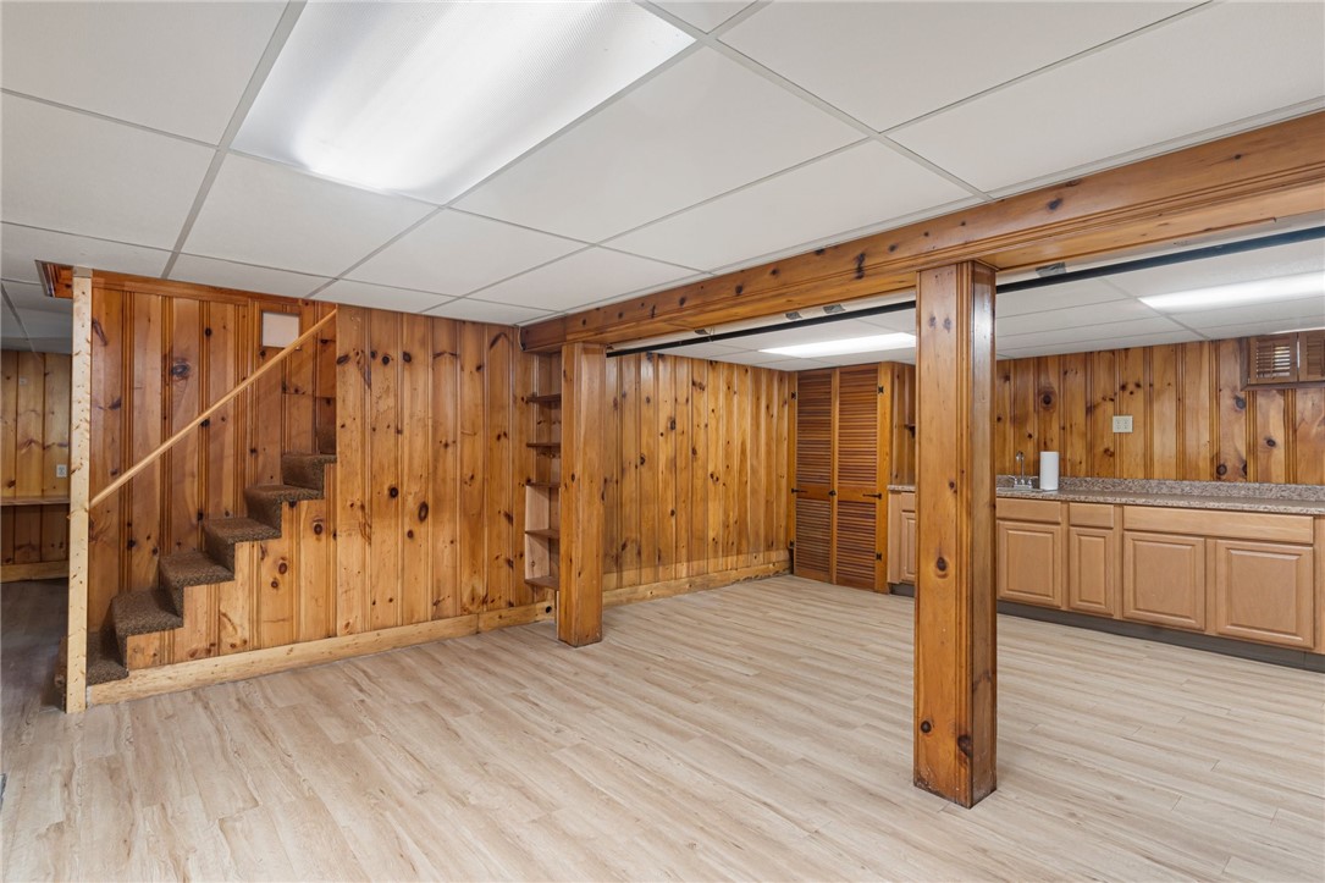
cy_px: 442
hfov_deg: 90.0
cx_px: 662
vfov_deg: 67.4
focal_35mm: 18
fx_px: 662
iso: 640
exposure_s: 1/80
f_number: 7.1
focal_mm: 18
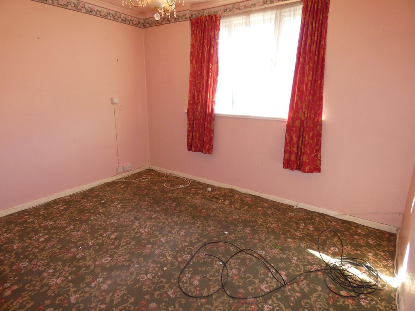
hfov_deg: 81.7
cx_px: 208
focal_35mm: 20
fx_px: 240
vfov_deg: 66.0
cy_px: 156
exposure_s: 1/60
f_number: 2.8
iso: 200
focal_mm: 3.6
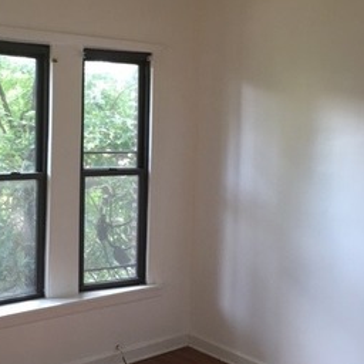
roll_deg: -1.5
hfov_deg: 35.0
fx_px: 571
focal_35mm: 48
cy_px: 158
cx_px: 121
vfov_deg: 35.3
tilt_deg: -3.4
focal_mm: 4.15
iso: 32
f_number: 2.2
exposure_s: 1/15
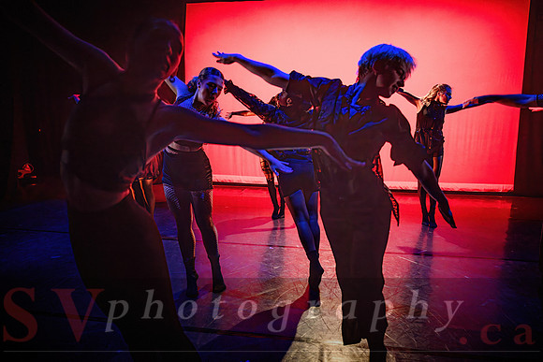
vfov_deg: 53.2
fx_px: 362
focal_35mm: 24
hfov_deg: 73.7
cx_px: 272
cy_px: 181
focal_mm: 24
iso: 3200
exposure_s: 1/300
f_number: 2.8
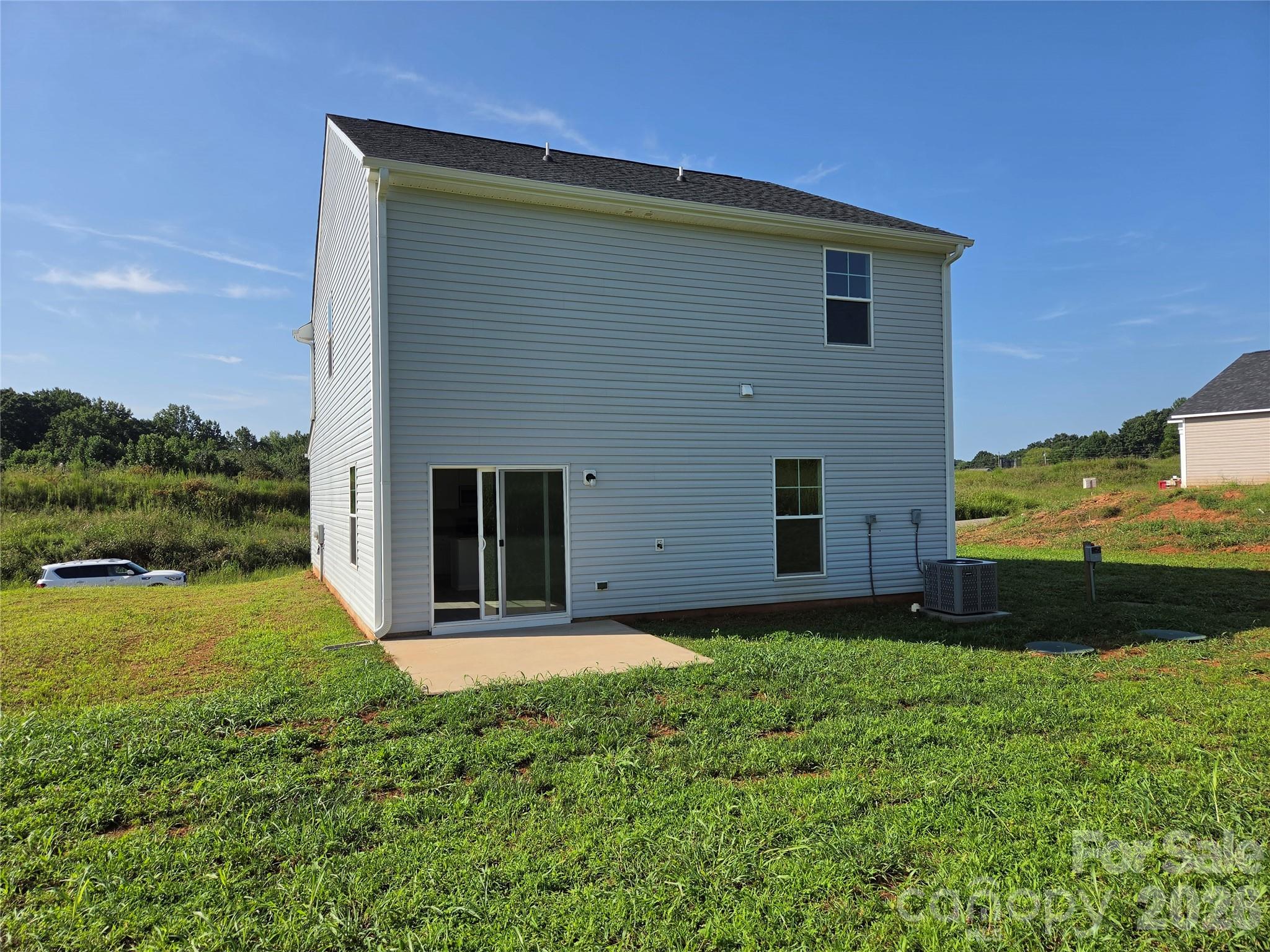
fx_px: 844
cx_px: 635
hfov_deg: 73.9
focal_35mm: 23
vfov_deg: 58.9
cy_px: 476
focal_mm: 5.4
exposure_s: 1/4629
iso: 80
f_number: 1.8
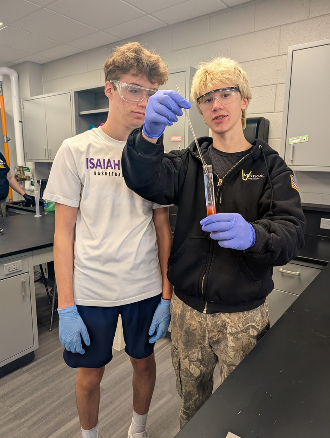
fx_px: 304
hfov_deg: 56.9
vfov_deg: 71.5
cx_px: 165
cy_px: 219
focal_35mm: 24
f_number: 1.68
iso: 23
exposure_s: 1/75.3
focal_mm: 6.9
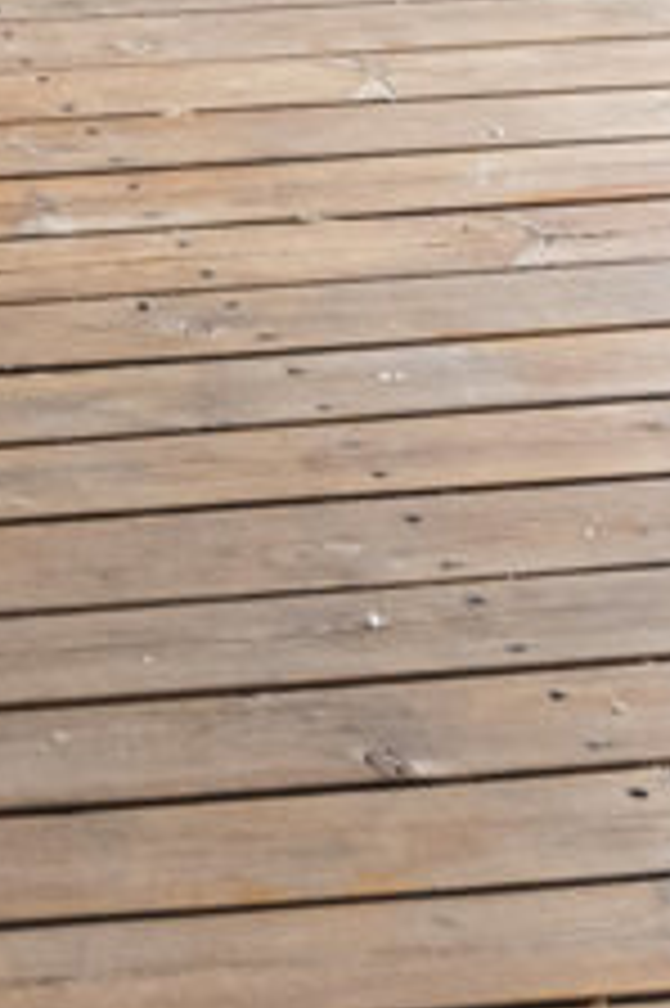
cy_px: -1436
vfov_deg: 10.8
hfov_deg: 8.2
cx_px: -504
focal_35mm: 161
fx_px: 4501
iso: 200
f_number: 8
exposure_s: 1/3.33
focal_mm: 20
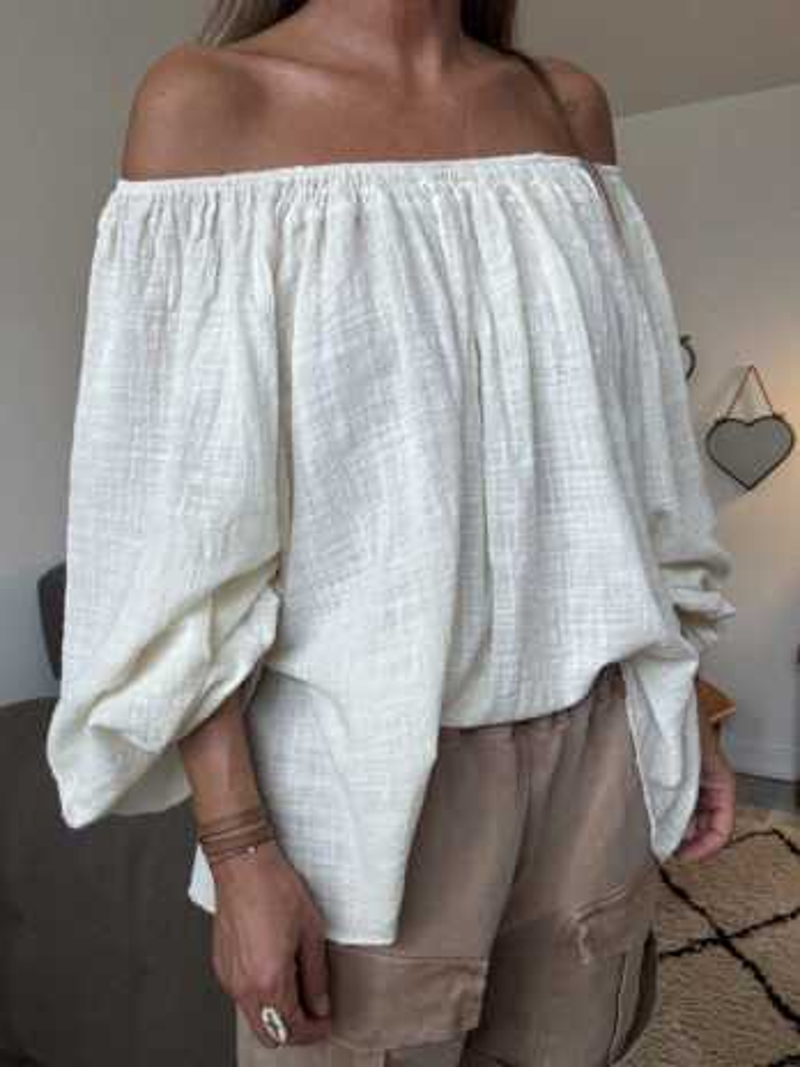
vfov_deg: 60.0
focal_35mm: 30
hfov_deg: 46.8
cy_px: 534
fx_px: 924
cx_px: 400
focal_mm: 2.69
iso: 80
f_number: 1.9
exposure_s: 1/122
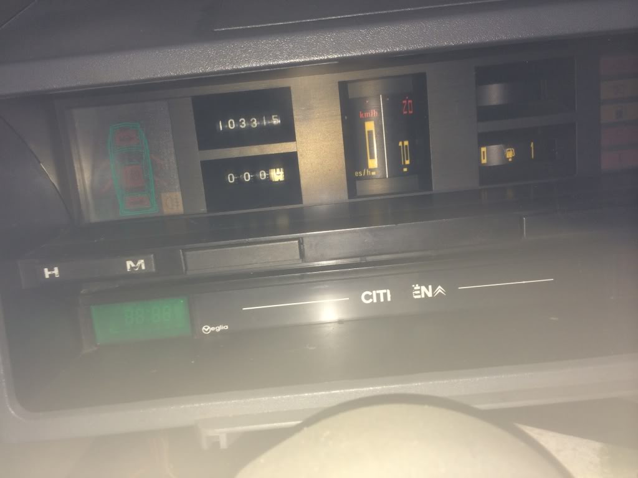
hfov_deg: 60.0
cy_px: 239
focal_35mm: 30
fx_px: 553
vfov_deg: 46.8
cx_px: 319
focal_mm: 4.1
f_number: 2.2
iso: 32
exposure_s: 1/40
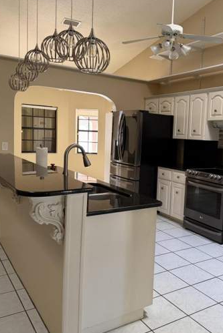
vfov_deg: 58.7
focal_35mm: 32
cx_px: 151
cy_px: 161
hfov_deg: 40.6
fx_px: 297
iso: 250
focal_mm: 6.76
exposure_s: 1/60
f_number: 1.78
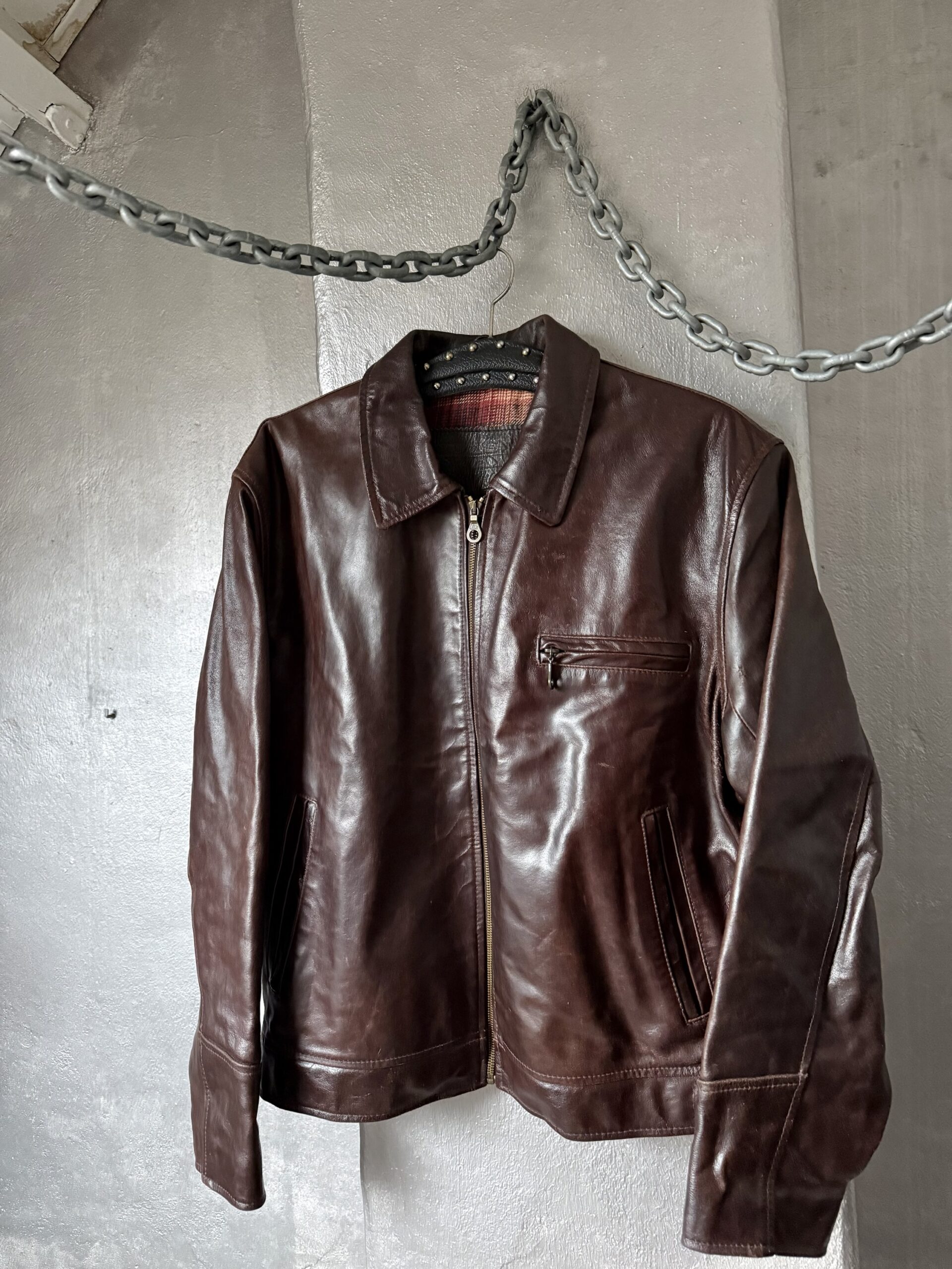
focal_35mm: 24
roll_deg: +1.0
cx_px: 476
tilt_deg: -1.6
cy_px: 634
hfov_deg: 56.8
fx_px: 880
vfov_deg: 71.6
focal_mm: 6.76
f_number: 1.78
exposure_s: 1/60
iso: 800
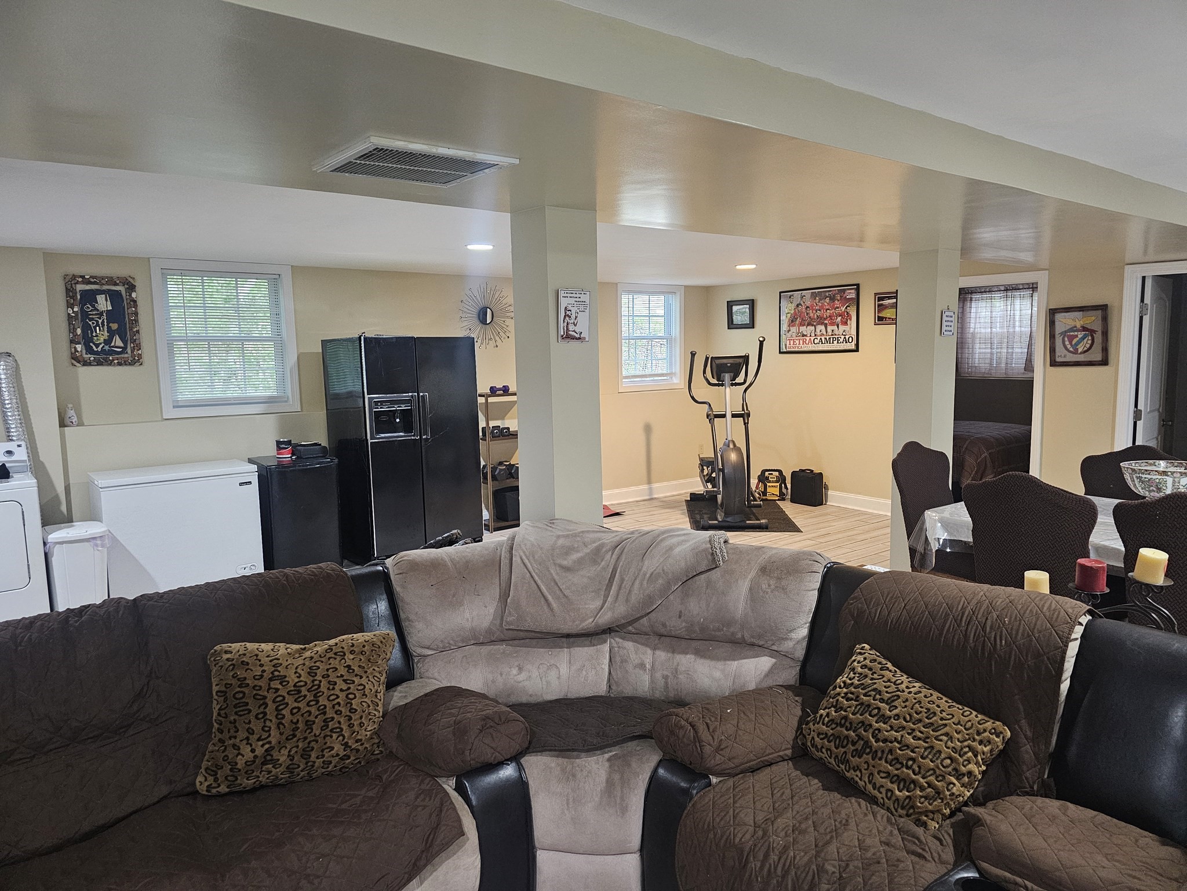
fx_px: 789
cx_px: 594
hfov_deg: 73.9
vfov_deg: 58.9
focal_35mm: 23
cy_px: 446
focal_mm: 6.3
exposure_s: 1/30
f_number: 1.7
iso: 640
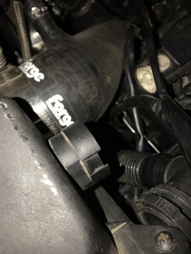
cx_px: 96
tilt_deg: -69.0
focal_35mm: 28
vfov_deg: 63.4
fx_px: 206
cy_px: 127
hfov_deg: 49.7
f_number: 1.8
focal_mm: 3.99
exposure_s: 1/124
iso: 20
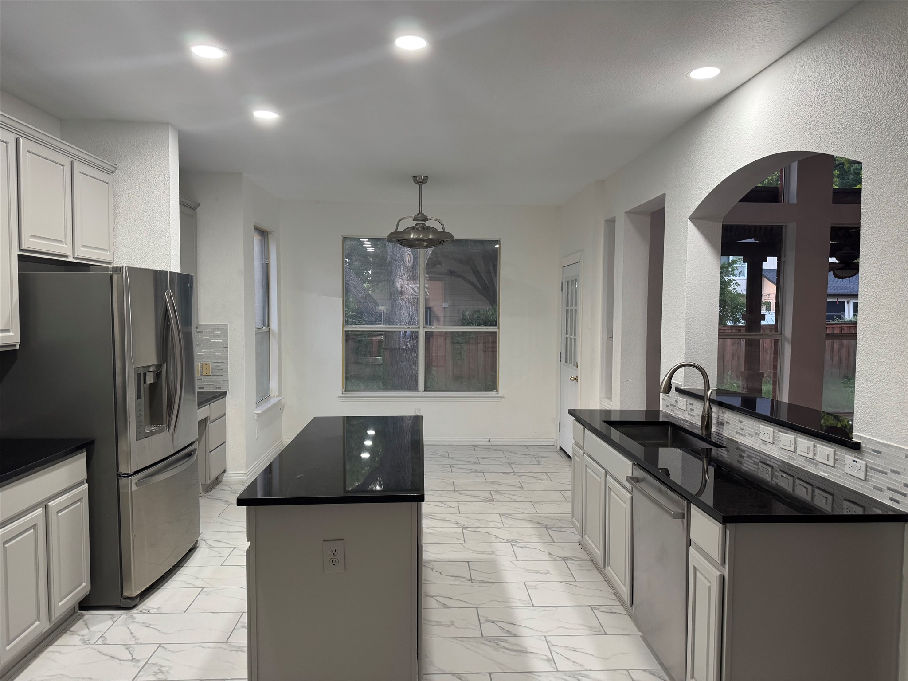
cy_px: 340
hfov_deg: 71.6
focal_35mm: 24
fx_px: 630
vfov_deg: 56.8
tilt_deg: -3.5
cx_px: 454
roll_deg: -0.3
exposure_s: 1/89
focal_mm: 6.76
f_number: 1.78
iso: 200
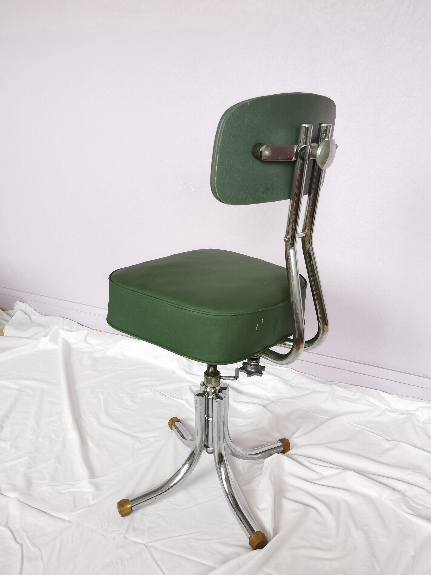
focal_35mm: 29
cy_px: 288
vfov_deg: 61.7
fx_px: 481
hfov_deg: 48.2
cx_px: 216
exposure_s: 1/50
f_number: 1.8
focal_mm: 5.58
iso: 160
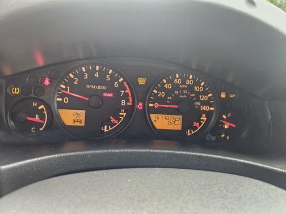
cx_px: 143
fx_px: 190
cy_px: 107
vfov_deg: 58.9
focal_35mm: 23
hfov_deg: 73.9
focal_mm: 5.4
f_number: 1.8
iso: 320
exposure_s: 1/120
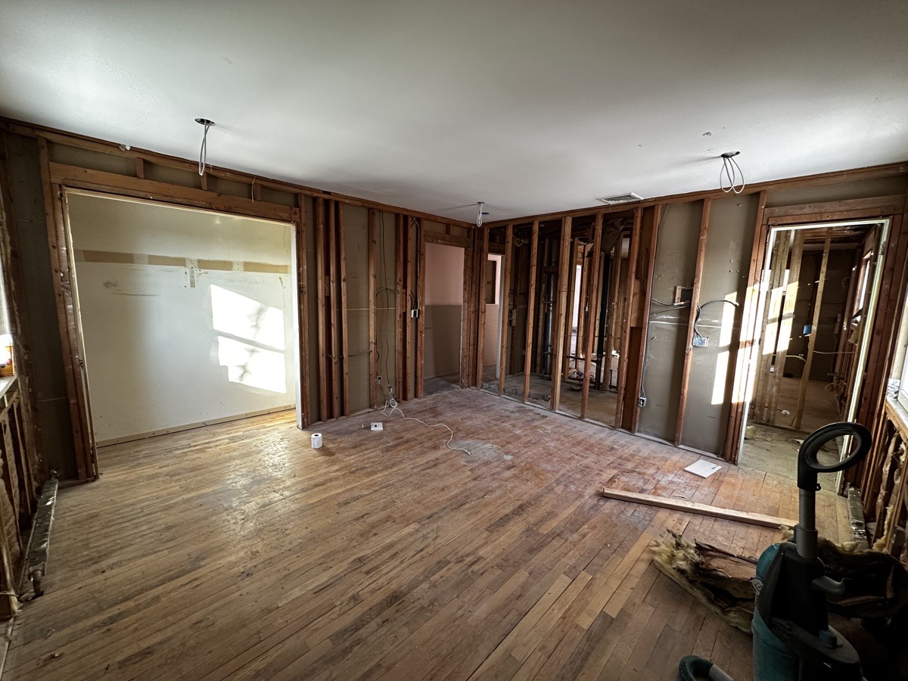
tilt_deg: -7.7
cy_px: 340
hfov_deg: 102.1
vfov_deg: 85.7
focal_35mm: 14
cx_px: 454
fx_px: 367
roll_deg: -1.4
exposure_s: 1/62
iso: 400
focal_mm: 2.22
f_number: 2.2
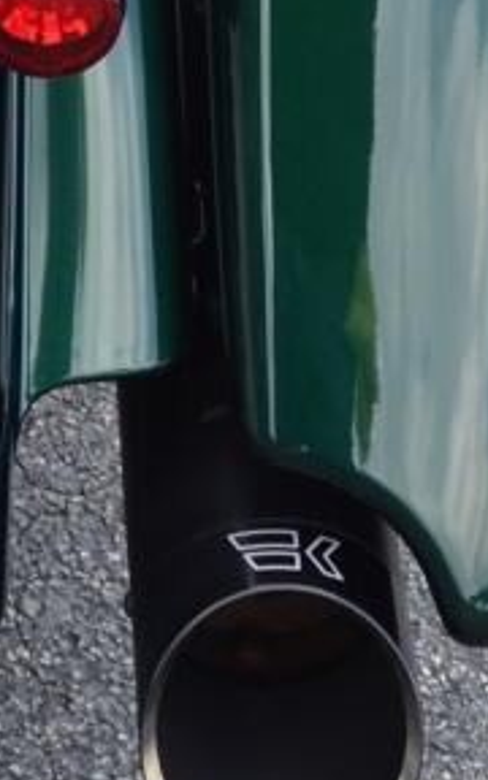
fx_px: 4064
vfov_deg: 10.2
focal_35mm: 191
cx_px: -198
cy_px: -762
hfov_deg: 6.8
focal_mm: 18
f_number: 5.6
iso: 100
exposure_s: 1/125
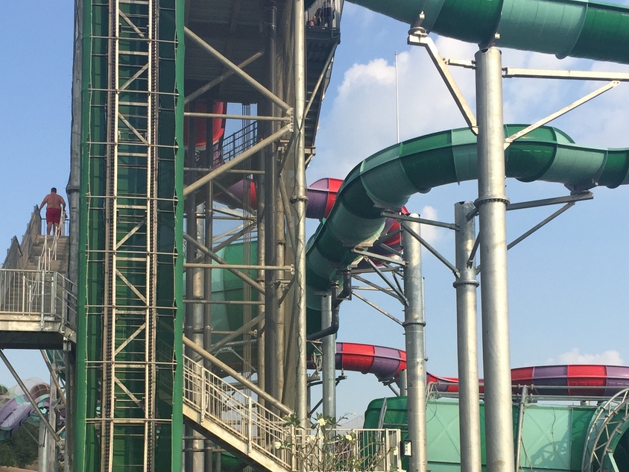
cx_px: 276
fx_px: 999
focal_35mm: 55
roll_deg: -0.9
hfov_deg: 34.9
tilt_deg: +7.3
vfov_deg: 26.0
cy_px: 390
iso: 32
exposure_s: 1/1276
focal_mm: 4.15
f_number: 2.2
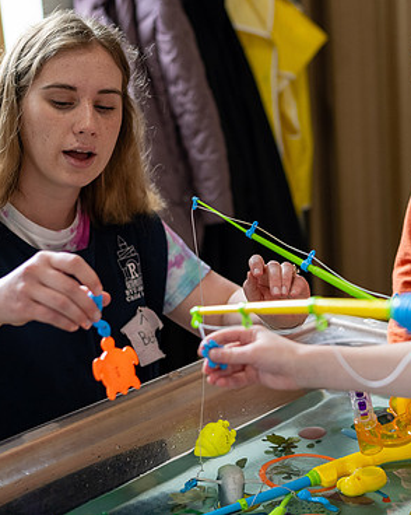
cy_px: 246
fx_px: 1126
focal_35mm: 74
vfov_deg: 25.7
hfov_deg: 20.5
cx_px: 299
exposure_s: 1/500
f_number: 2.8
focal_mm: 50
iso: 1000
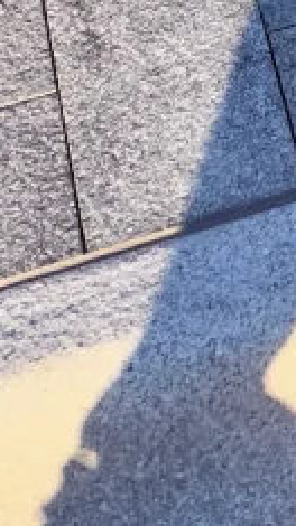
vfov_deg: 12.2
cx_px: 881
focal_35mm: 160
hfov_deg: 6.8
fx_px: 2235
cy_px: -450
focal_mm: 6.98
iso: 160
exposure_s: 1/1949
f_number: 2
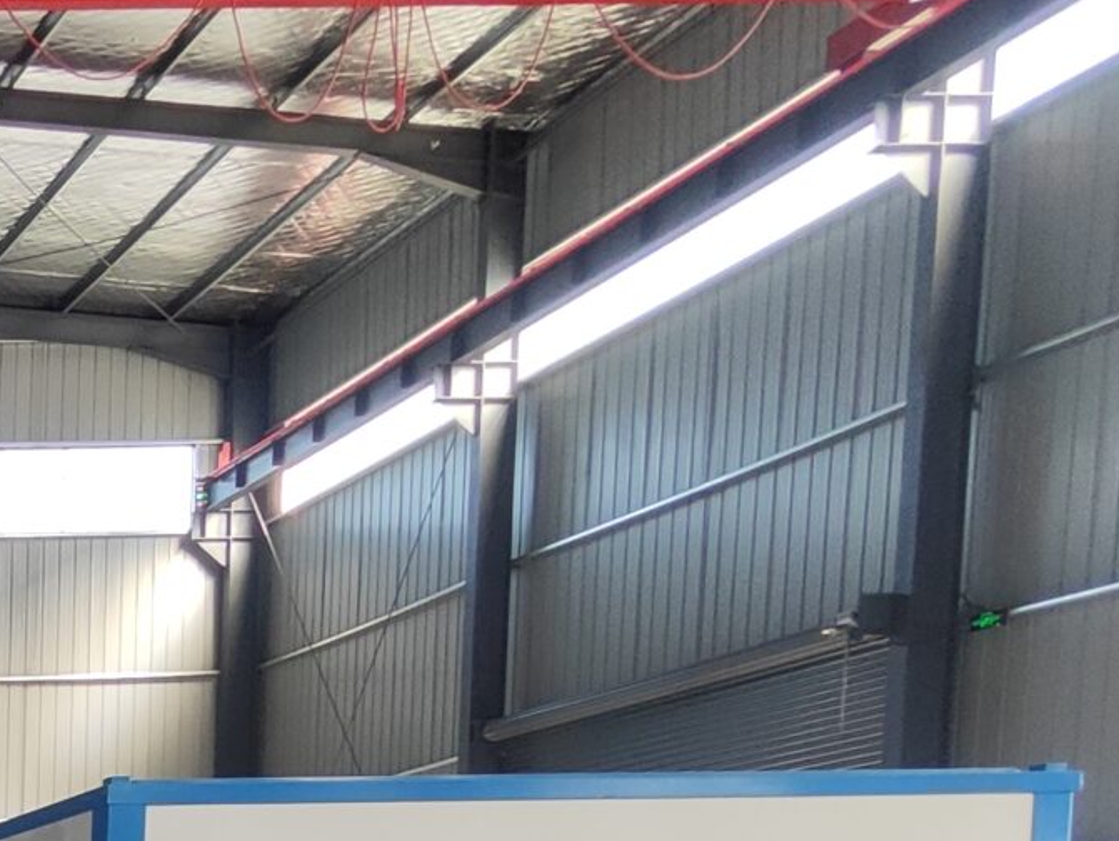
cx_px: -754
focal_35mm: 61
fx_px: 1973
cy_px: 1255
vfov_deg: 20.6
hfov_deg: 22.6
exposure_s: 1/100
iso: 95
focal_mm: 2.13
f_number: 2.4
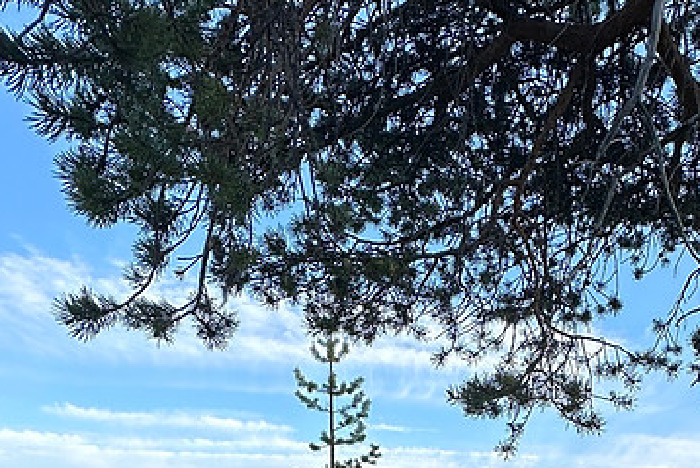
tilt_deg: -5.4
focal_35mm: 39
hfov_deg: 47.0
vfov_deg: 27.1
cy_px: 650
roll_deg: -0.2
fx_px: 759
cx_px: 553
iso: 40
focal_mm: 2.22
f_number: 2.2
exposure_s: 1/564
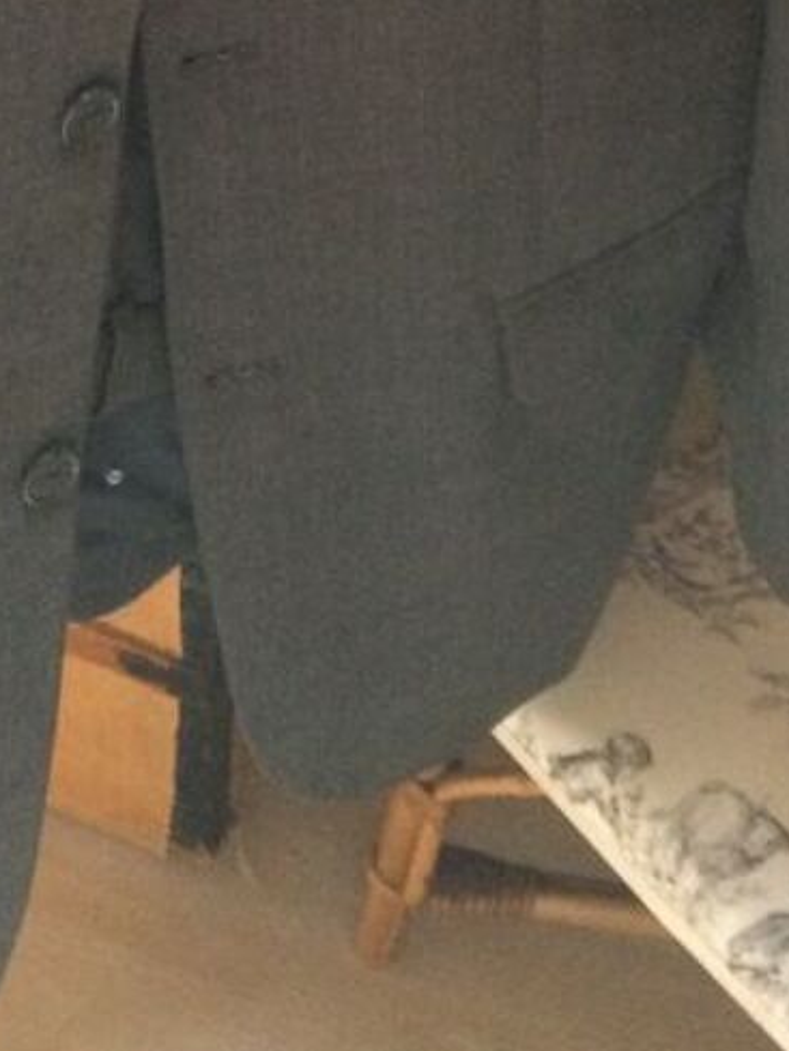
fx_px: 2400
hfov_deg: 18.5
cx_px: 191
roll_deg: -2.8
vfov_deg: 21.9
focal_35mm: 79
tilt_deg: -29.3
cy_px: -373
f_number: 2.2
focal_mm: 4.15
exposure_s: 1/25
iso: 250
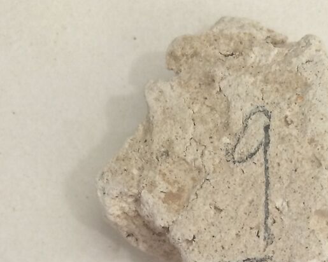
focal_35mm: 66
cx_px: 276
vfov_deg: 20.5
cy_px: 366
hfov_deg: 27.9
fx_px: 641
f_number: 2.2
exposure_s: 1/30
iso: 80
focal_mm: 4.15
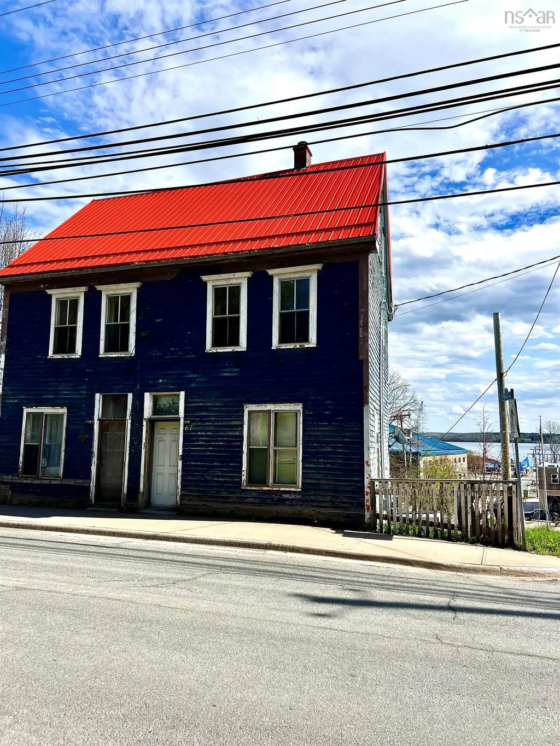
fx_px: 561
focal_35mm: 26
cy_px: 373
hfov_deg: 53.1
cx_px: 280
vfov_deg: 67.3
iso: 50
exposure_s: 1/4831
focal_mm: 5.7
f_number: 1.5
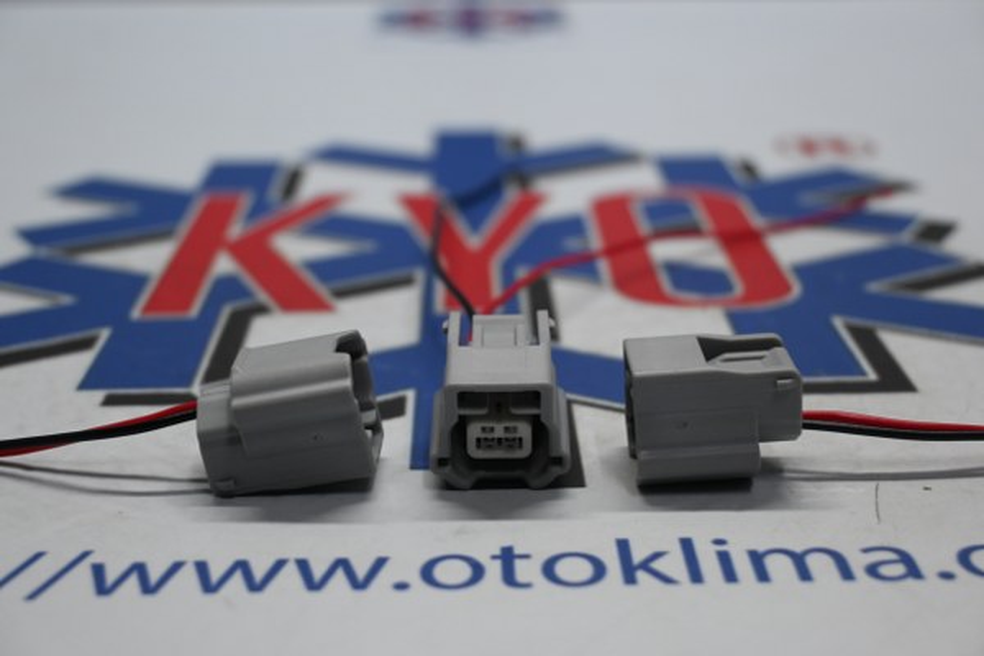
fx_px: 1476
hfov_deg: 36.9
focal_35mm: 54
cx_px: 492
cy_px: 328
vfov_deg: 25.1
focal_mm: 36
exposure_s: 1/60
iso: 450
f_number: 5.3
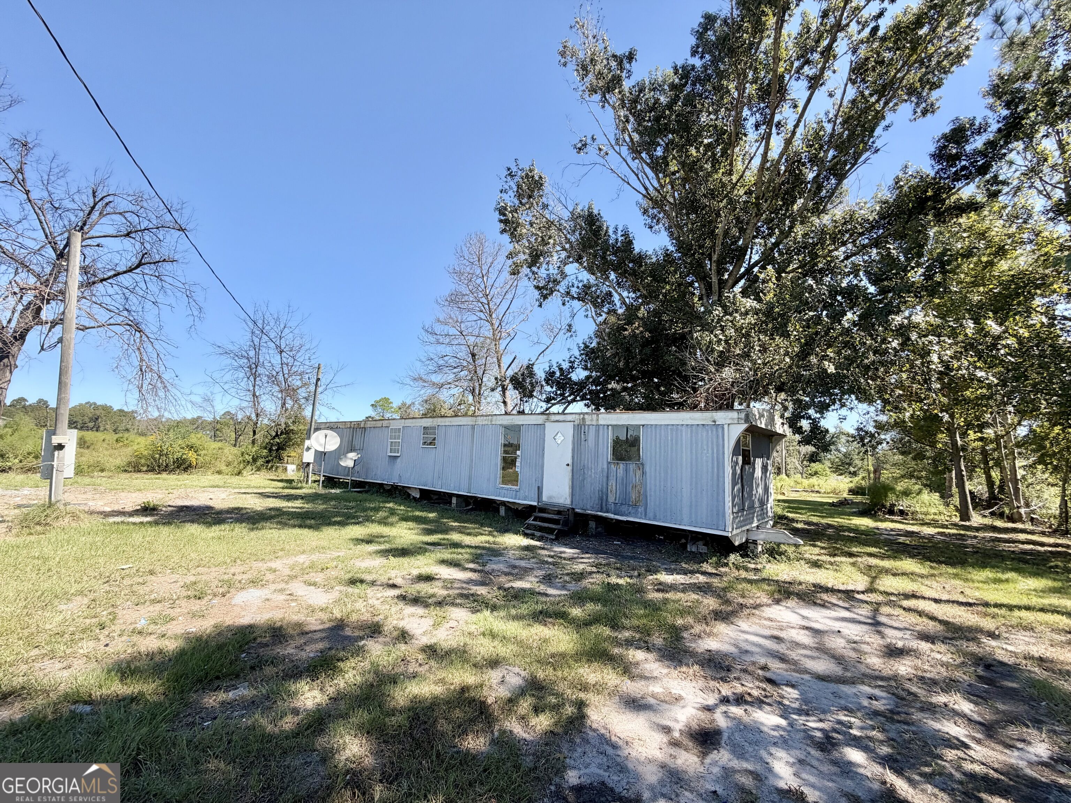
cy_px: 402
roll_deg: -2.6
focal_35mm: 14
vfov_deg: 85.7
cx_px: 536
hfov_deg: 102.1
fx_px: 433
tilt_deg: +8.5
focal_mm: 2.22
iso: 40
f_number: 2.2
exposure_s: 1/686
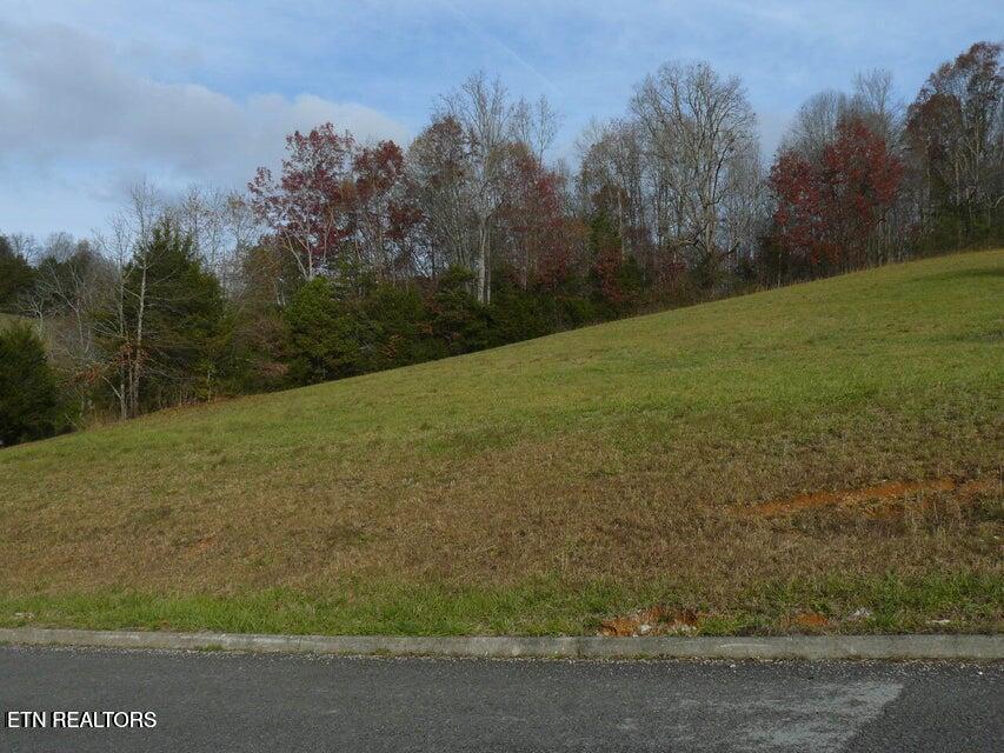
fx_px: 1044
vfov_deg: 39.7
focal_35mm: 36
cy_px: 376
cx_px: 502
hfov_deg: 51.3
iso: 100
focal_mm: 6
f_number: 5.6
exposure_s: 1/400
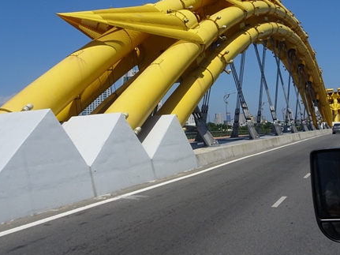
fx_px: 383
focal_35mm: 39
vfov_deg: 36.4
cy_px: 81
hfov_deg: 47.6
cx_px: 203
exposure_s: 1/1600
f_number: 3.5
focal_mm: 4.1
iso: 80
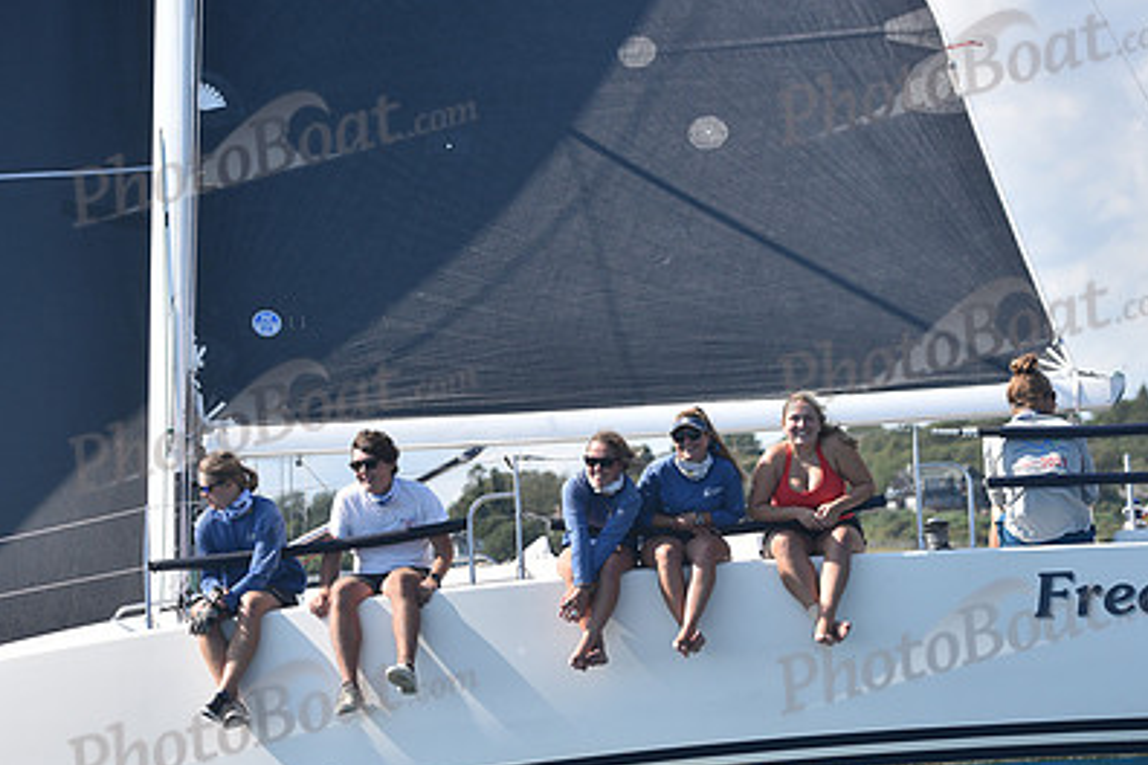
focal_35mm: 120
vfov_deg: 11.4
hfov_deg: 17.1
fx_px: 3826
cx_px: 629
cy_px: 529
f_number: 4
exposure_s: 1/1000
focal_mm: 82
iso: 250
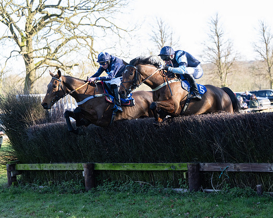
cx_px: 173
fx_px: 734
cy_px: 112
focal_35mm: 91
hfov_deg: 21.0
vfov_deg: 16.9
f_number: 2.8
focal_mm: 70
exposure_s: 1/1600
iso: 800
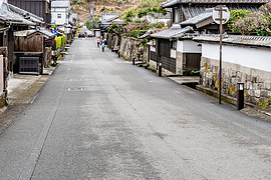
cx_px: 104
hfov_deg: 28.0
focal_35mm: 72
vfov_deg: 18.8
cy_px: 46
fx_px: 542
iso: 500
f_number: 10
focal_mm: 33.5
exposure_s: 1/100
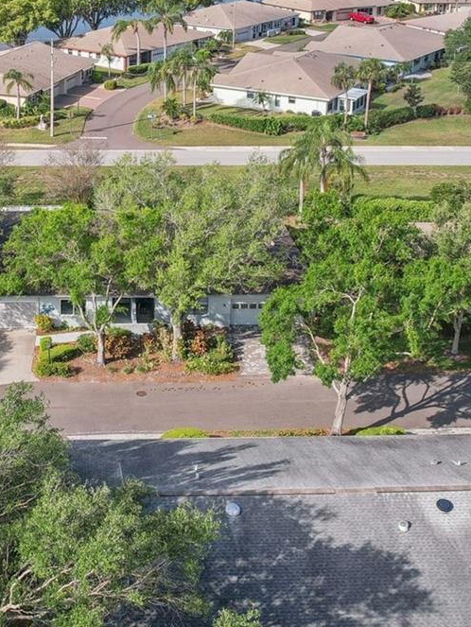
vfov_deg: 36.3
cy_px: 132
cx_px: 93
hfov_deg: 28.0
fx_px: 924
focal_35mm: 51
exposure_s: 1/1600
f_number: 2.8
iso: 110
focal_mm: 8.4
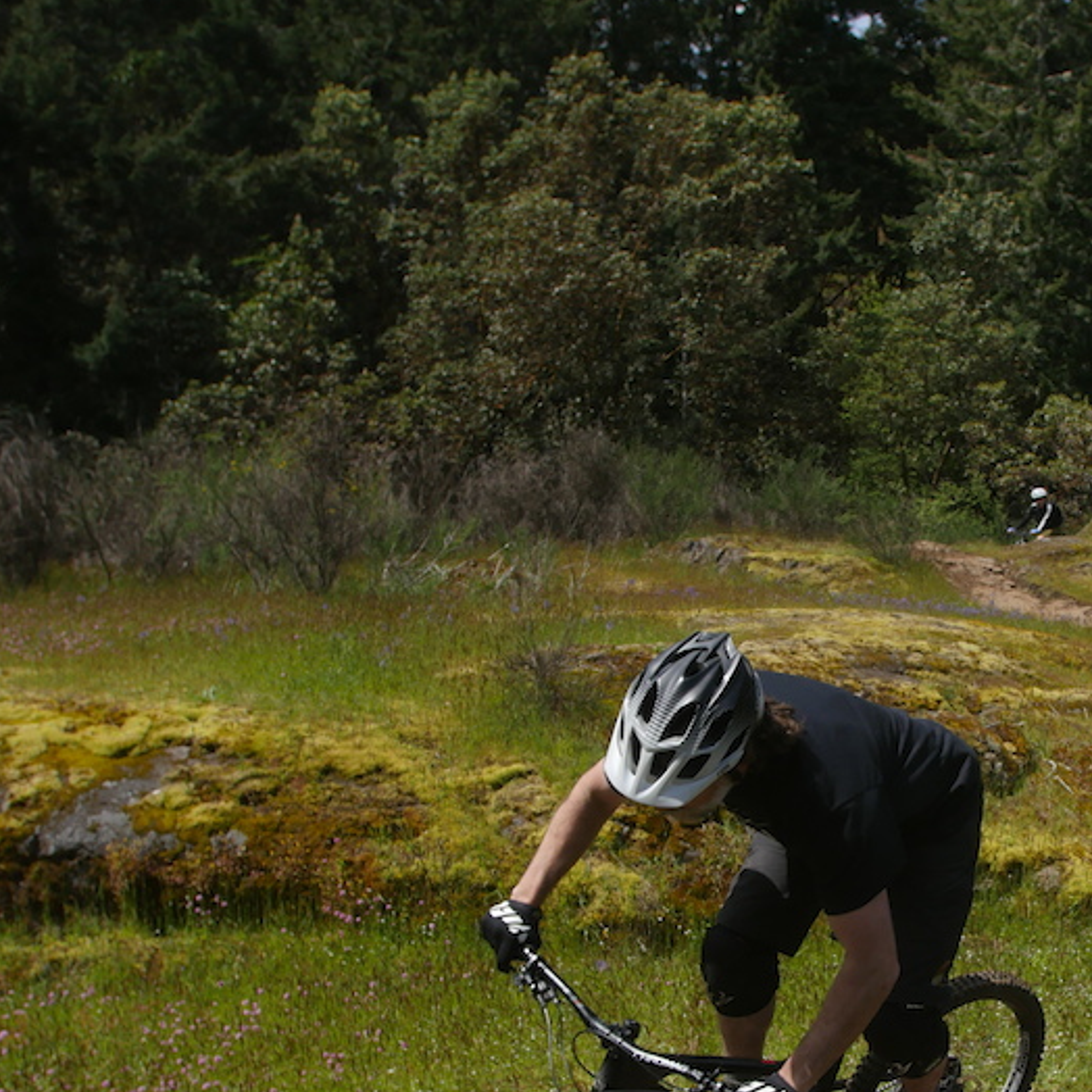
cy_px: 792
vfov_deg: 42.8
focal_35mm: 38
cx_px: 894
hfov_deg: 41.7
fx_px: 1356
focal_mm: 11
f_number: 4
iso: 200
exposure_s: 1/1300
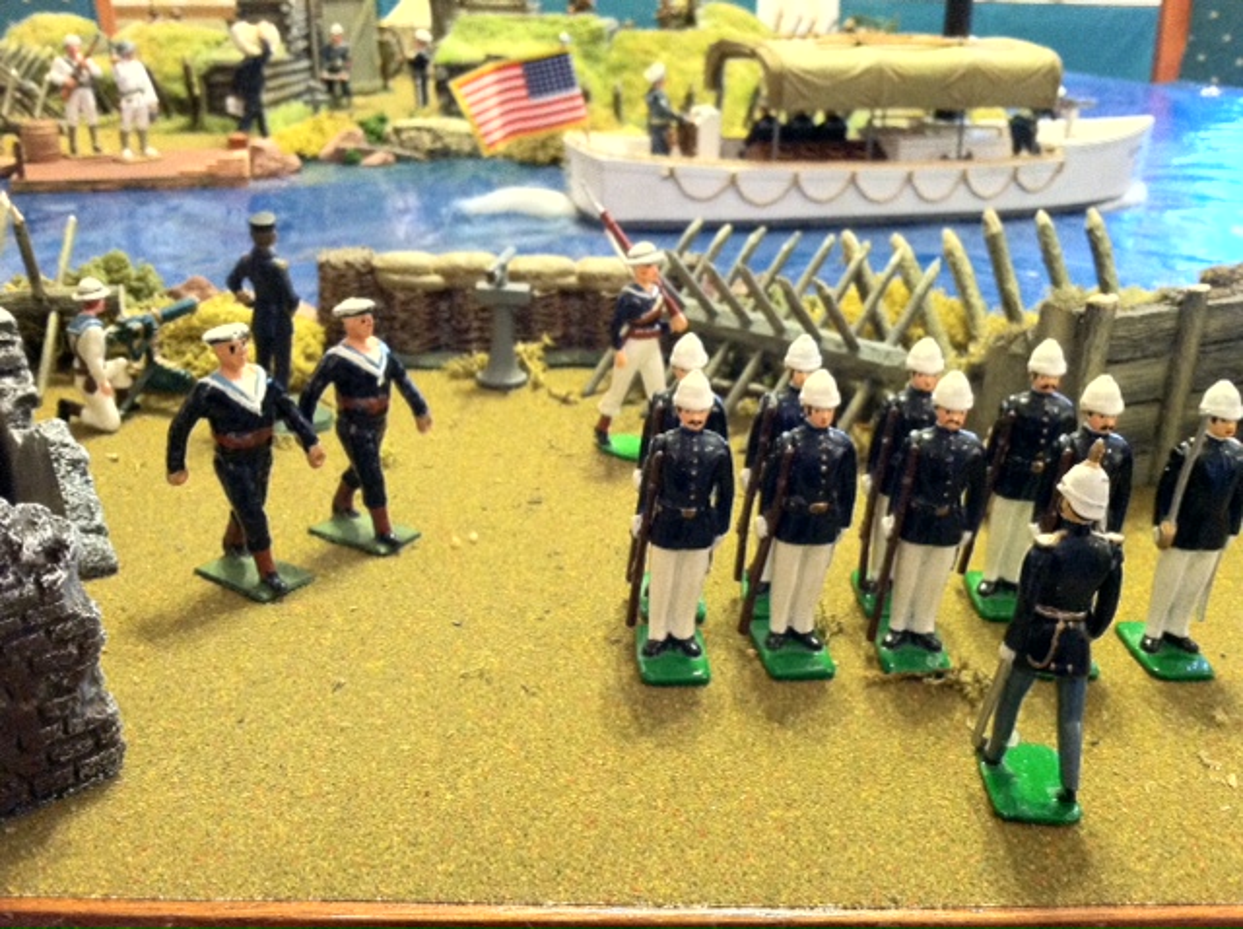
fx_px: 1255
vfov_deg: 40.6
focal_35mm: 35
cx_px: 622
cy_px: 464
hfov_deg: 52.7
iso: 500
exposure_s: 1/15
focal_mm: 3.85
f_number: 2.8
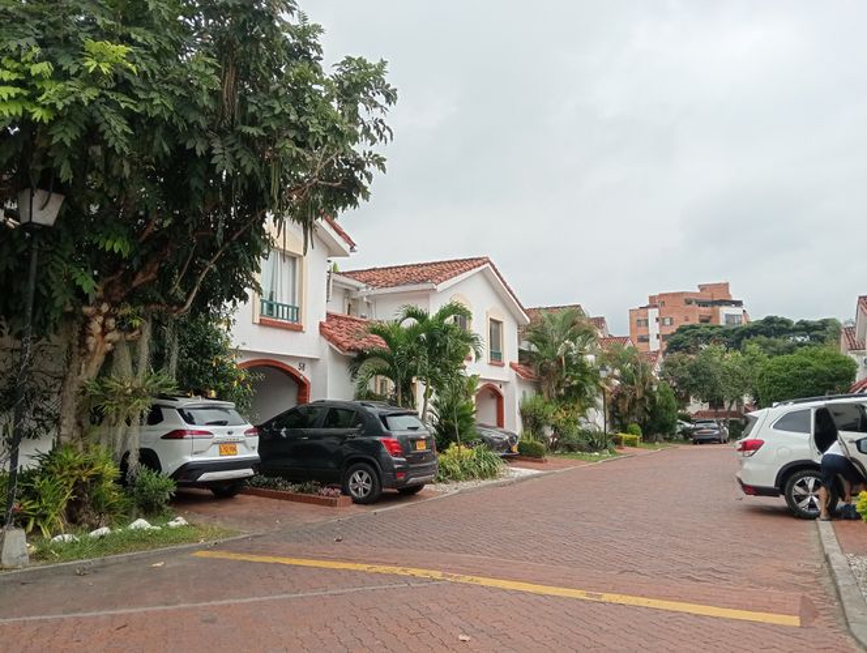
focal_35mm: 28
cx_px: 434
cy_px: 326
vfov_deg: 49.9
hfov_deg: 63.4
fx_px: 702
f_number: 1.8
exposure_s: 1/469
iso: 100
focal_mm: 3.98
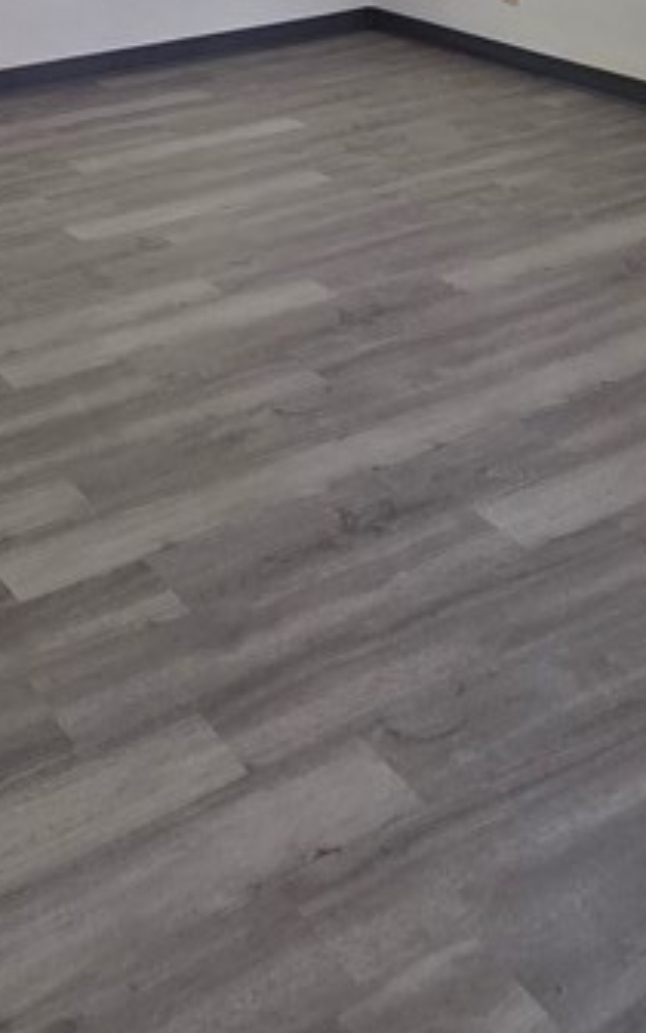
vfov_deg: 37.9
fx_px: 1183
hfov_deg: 28.4
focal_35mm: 42
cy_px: -144
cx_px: -22
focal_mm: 2.2
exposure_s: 1/60
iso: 160
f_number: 2.2
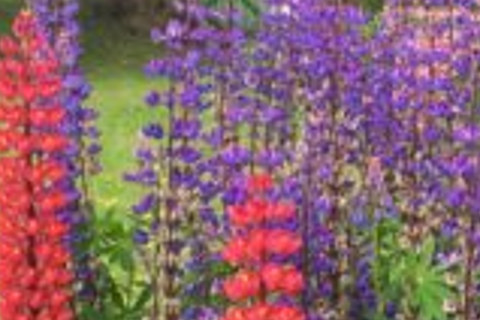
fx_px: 1013
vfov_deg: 17.9
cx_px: 465
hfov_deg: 25.5
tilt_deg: -6.1
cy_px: 175
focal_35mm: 76
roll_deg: -2.2
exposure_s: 1/282
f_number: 2.2
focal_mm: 4.15
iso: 25
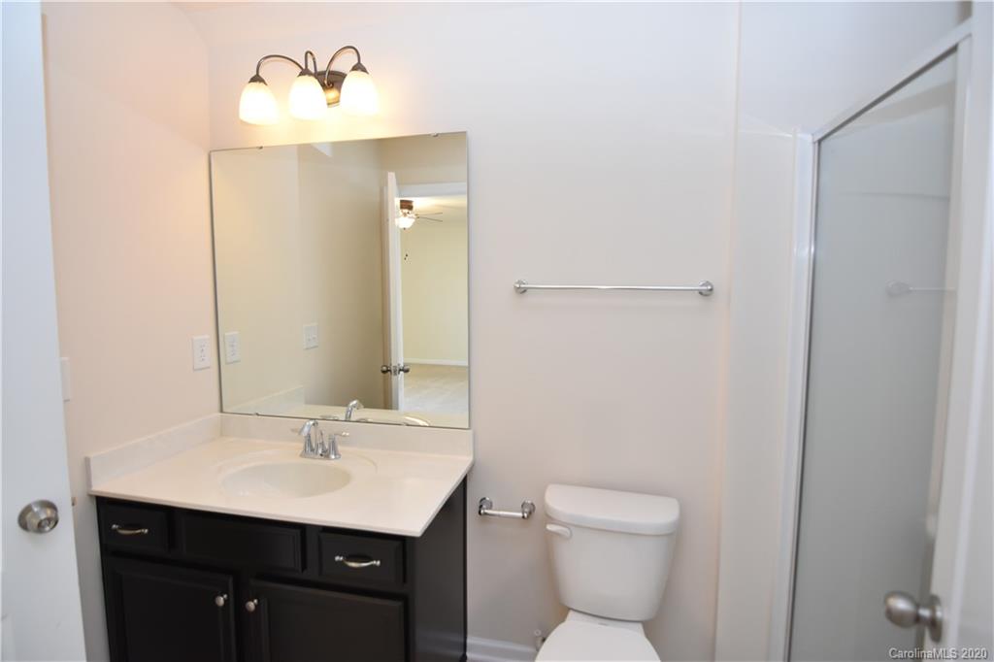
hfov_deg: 92.5
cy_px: 331
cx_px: 497
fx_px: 476
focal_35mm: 17
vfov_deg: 69.6
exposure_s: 1/60
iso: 800
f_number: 2.8
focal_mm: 11.5
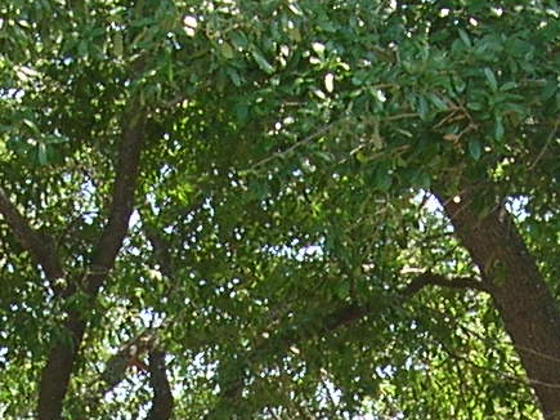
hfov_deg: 10.7
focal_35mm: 184
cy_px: 823
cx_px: 360
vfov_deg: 7.7
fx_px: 2976
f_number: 2.8
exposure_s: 1/182
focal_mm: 5.8
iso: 50
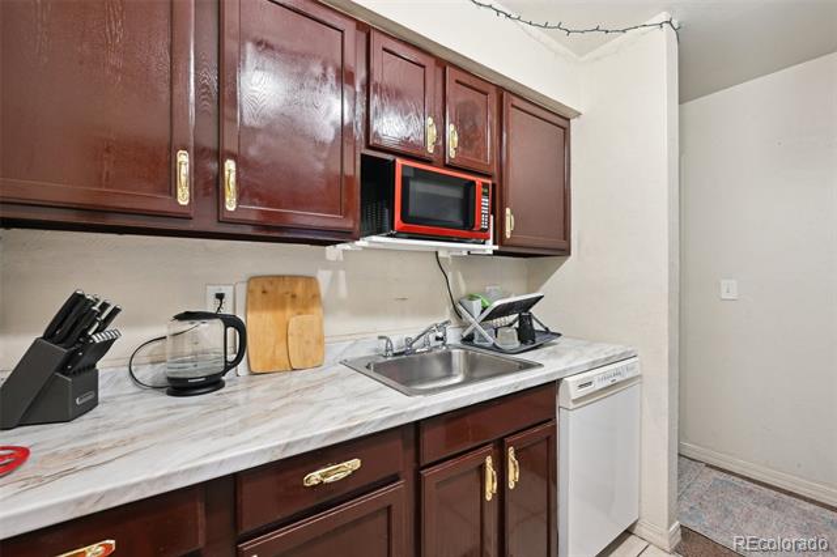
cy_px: 278
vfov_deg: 81.1
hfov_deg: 104.3
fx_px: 325
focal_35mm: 14
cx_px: 418
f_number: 11
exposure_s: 1/2.5
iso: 400
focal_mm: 14
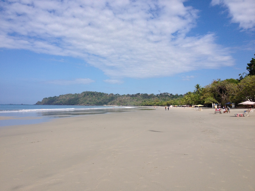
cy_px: 96
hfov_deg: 52.6
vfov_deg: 40.7
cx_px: 128
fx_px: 258
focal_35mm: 35
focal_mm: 4.28
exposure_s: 1/2632
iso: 50
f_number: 2.4
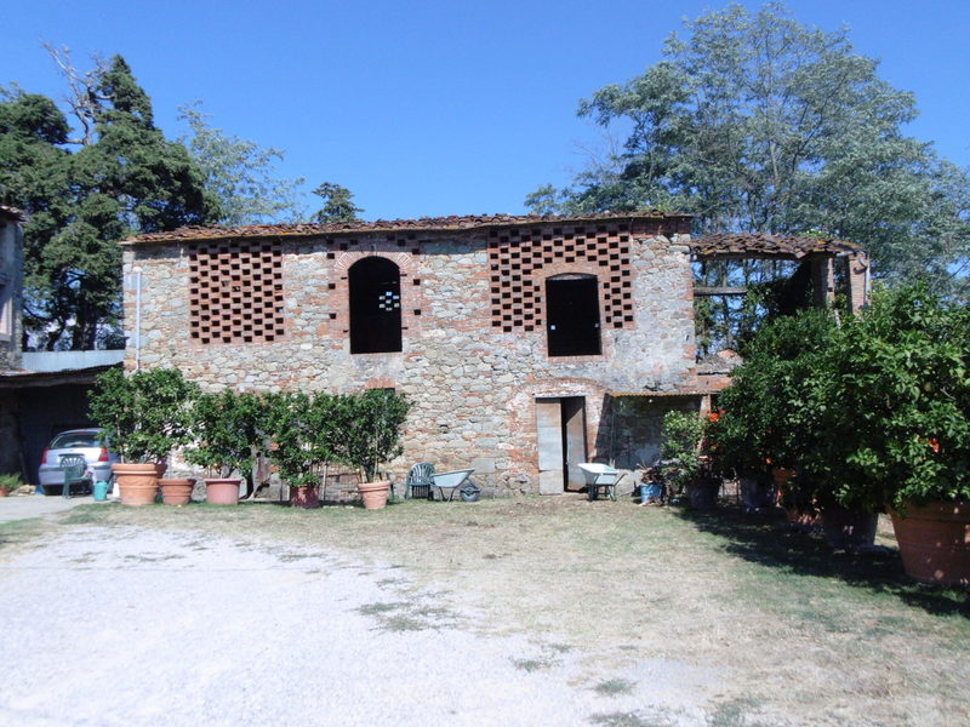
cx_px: 485
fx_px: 813
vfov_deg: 48.2
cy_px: 364
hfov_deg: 61.7
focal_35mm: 29
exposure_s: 1/1500
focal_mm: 5.3
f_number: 3.2
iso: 100
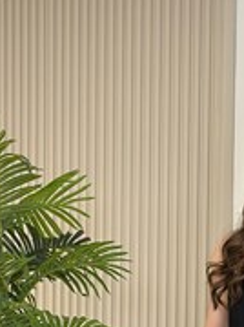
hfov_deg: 10.2
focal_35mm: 143
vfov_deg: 13.5
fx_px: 1346
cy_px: 361
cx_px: 271
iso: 80
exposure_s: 1/334
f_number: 1.78
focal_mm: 6.86
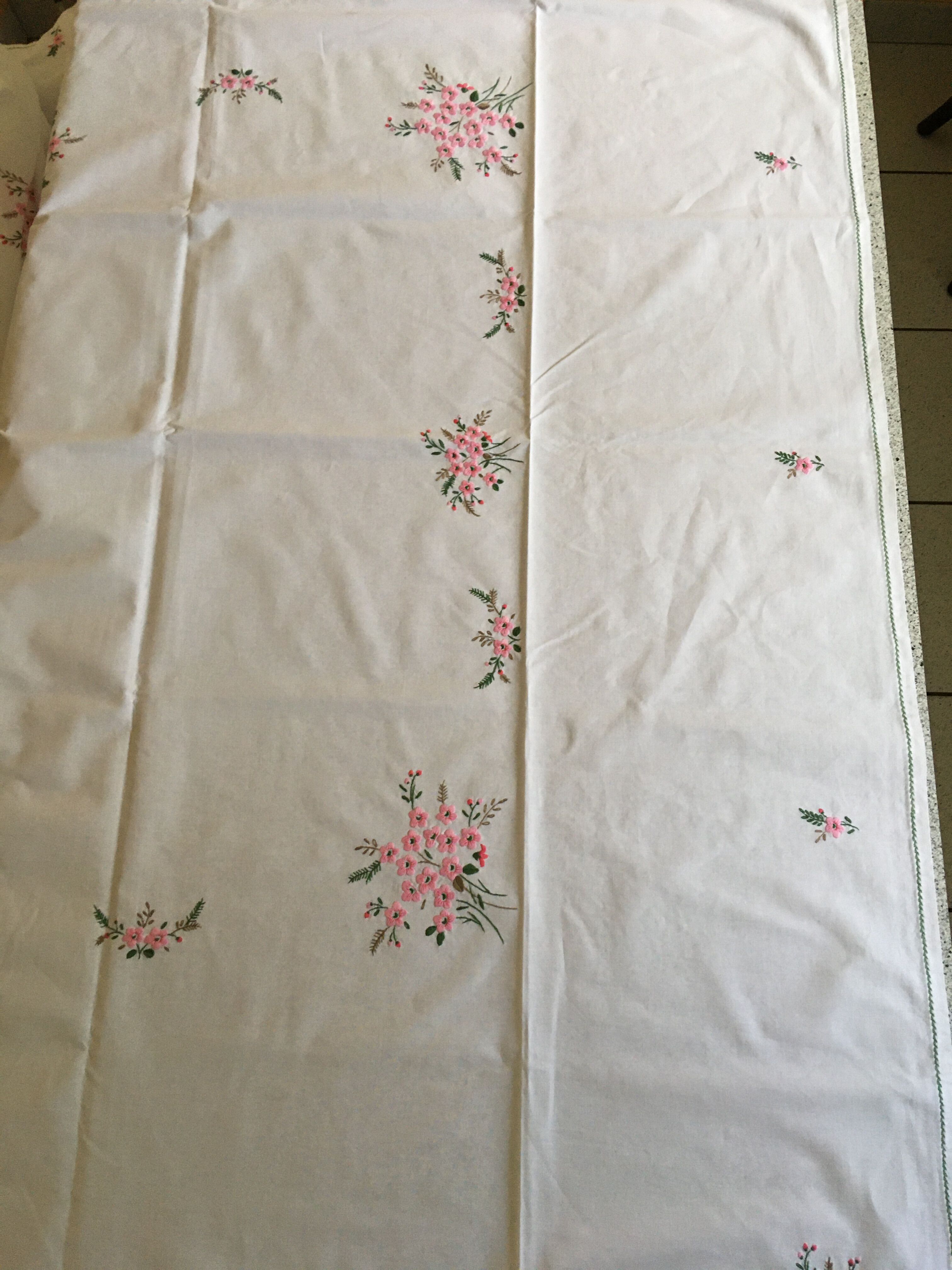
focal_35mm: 29
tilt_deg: -72.0
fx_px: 1063
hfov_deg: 48.2
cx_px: 476
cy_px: 635
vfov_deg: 61.7
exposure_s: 1/33
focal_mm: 4.15
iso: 160
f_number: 2.2
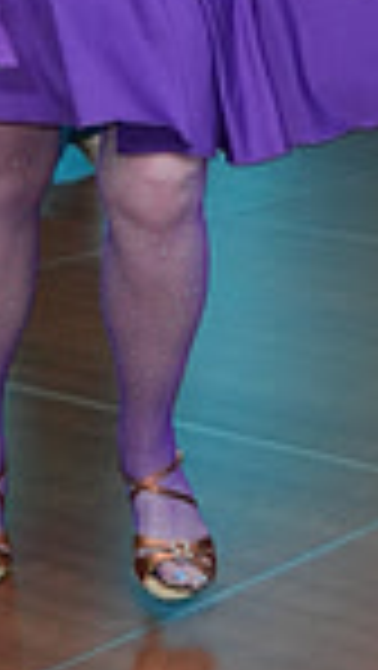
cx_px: -295
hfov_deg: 7.3
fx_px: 2900
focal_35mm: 163
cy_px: -238
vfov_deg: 12.7
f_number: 4
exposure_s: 1/200
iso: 4000
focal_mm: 40
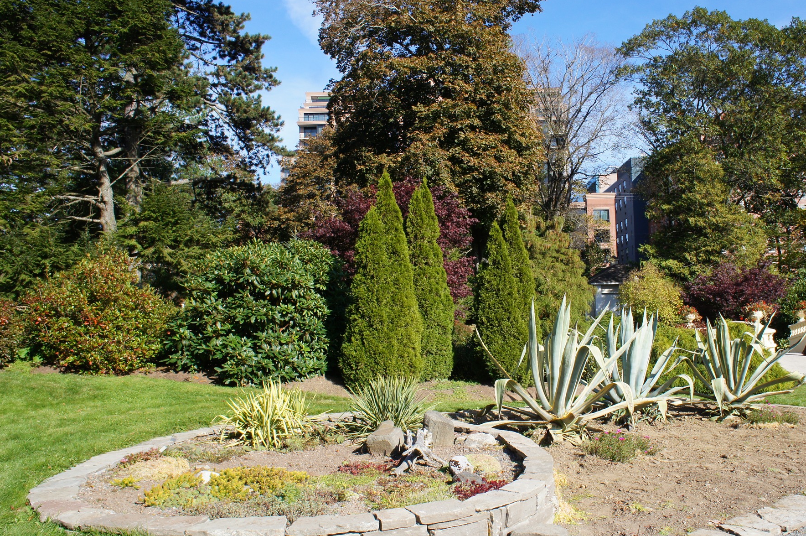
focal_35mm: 30
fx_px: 671
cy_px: 294
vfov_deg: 43.5
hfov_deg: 61.5
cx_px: 480
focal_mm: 16
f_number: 13
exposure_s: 1/200
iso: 200
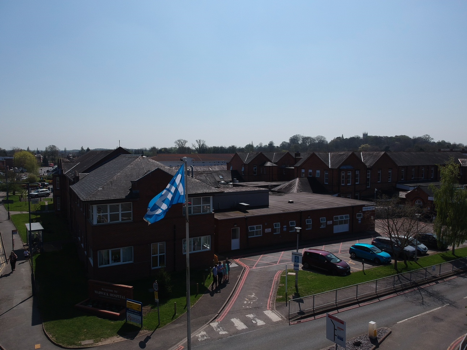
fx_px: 337
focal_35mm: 25
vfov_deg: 54.9
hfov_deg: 69.4
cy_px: 175
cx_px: 234
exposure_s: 1/2500
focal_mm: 4.49
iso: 100
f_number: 2.6
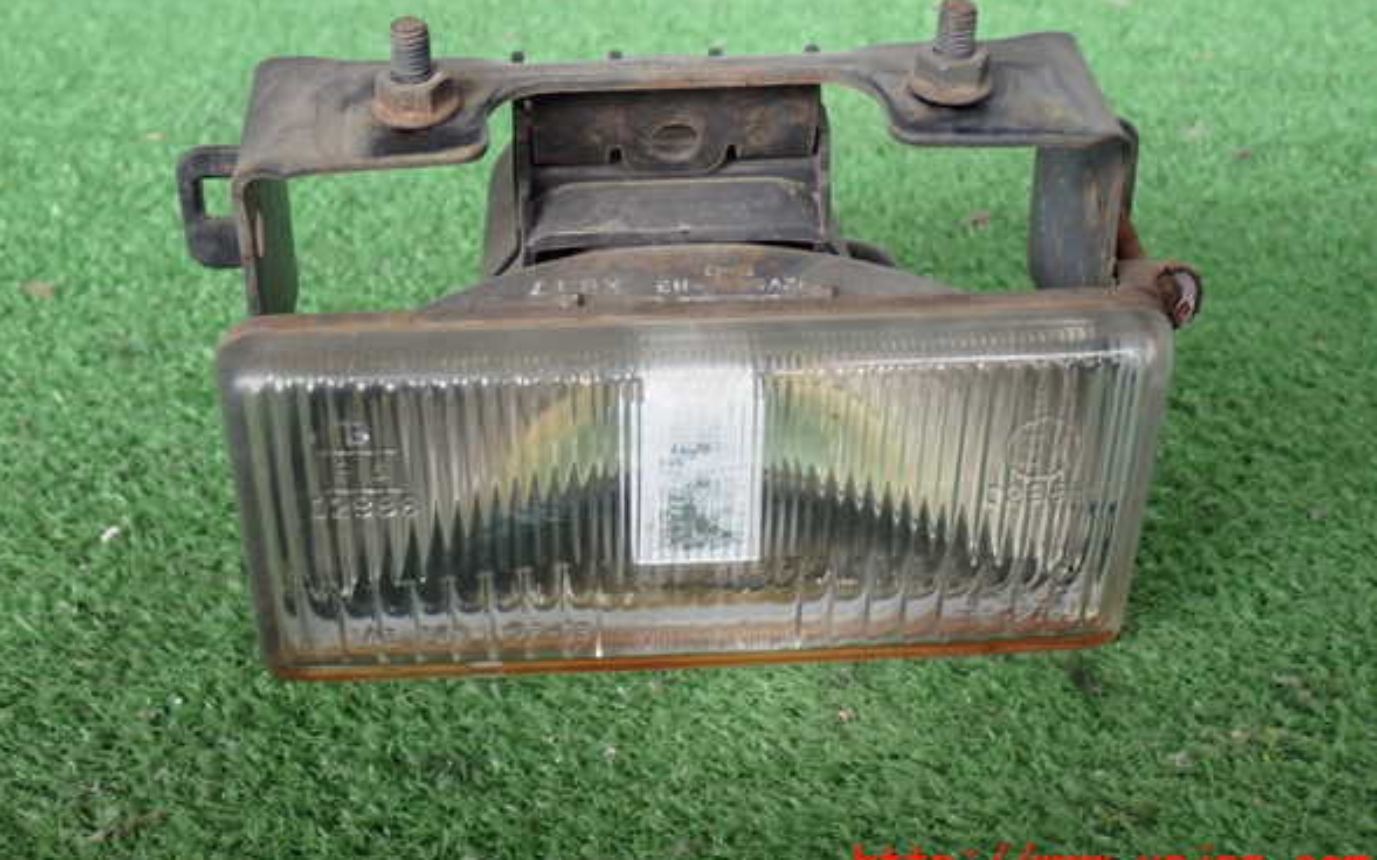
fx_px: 2026
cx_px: 680
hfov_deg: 37.5
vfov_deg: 24.0
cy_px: 372
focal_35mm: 54
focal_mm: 9.01
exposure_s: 1/50
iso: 400
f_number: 3.2
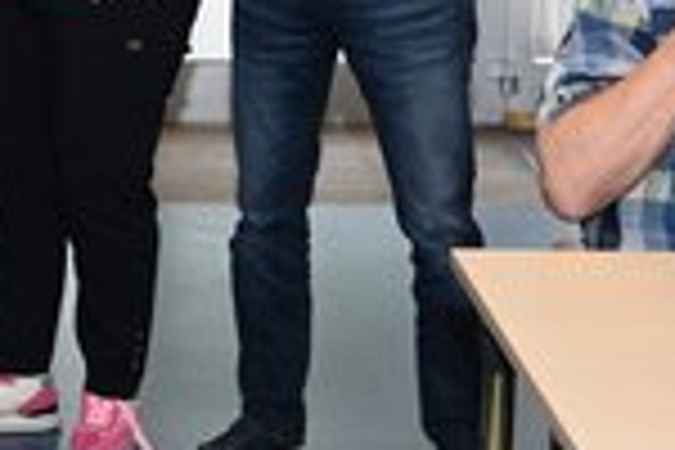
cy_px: -74
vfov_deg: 8.9
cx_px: -135
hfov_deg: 13.1
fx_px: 2869
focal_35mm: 153
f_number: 5.6
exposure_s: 1/60
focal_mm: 50
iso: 320
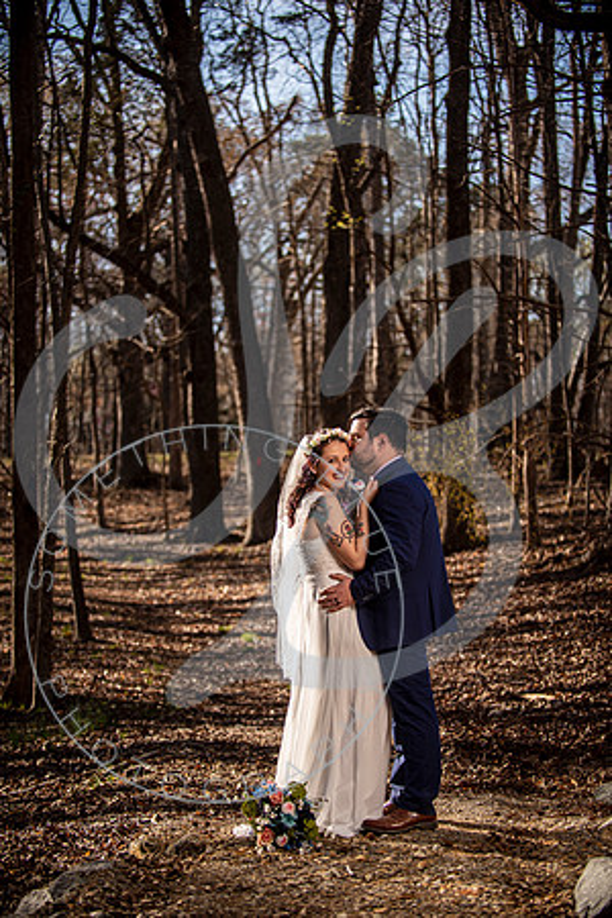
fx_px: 1785
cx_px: 306
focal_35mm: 70
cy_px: 459
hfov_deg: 19.5
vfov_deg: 28.8
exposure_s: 1/800
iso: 100
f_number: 2.8
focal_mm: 70
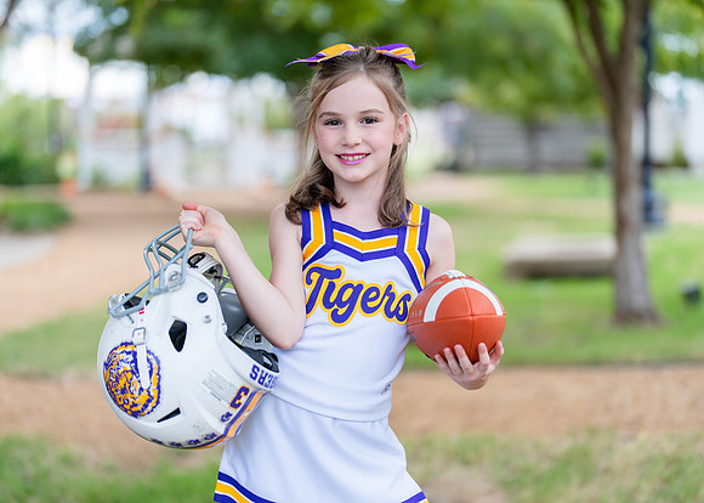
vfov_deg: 25.5
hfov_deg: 35.2
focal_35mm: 56
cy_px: 250
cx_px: 360
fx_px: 1111
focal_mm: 50
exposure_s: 1/500
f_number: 1.2
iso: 160
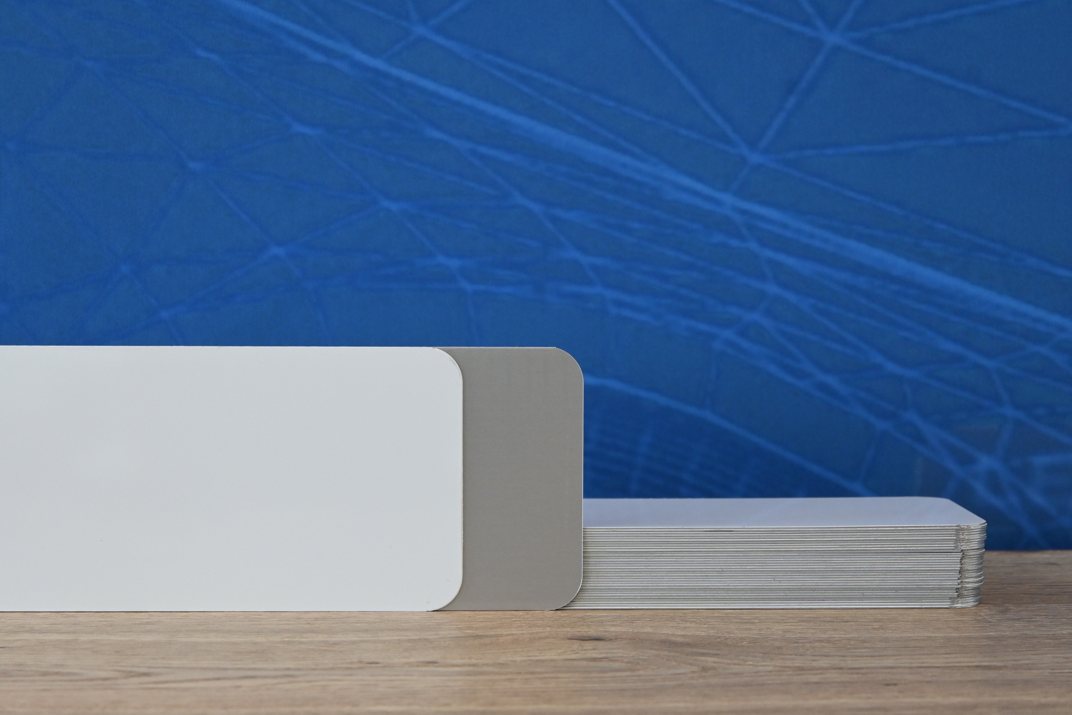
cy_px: 358
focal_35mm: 75
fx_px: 2233
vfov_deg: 18.2
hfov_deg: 27.0
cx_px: 536
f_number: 6.3
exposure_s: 1/125
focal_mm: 50
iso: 1250
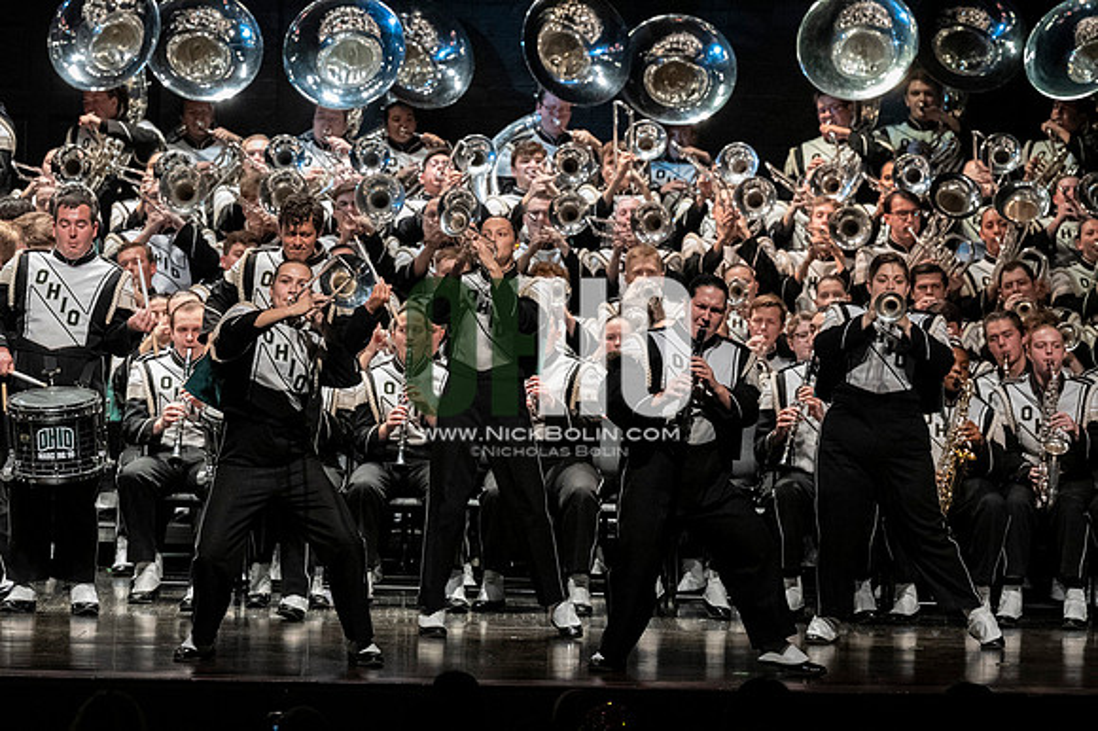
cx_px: 549
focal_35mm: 210
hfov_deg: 9.8
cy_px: 366
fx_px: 6401
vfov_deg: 6.5
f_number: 4
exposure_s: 1/500
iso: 4000
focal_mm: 140
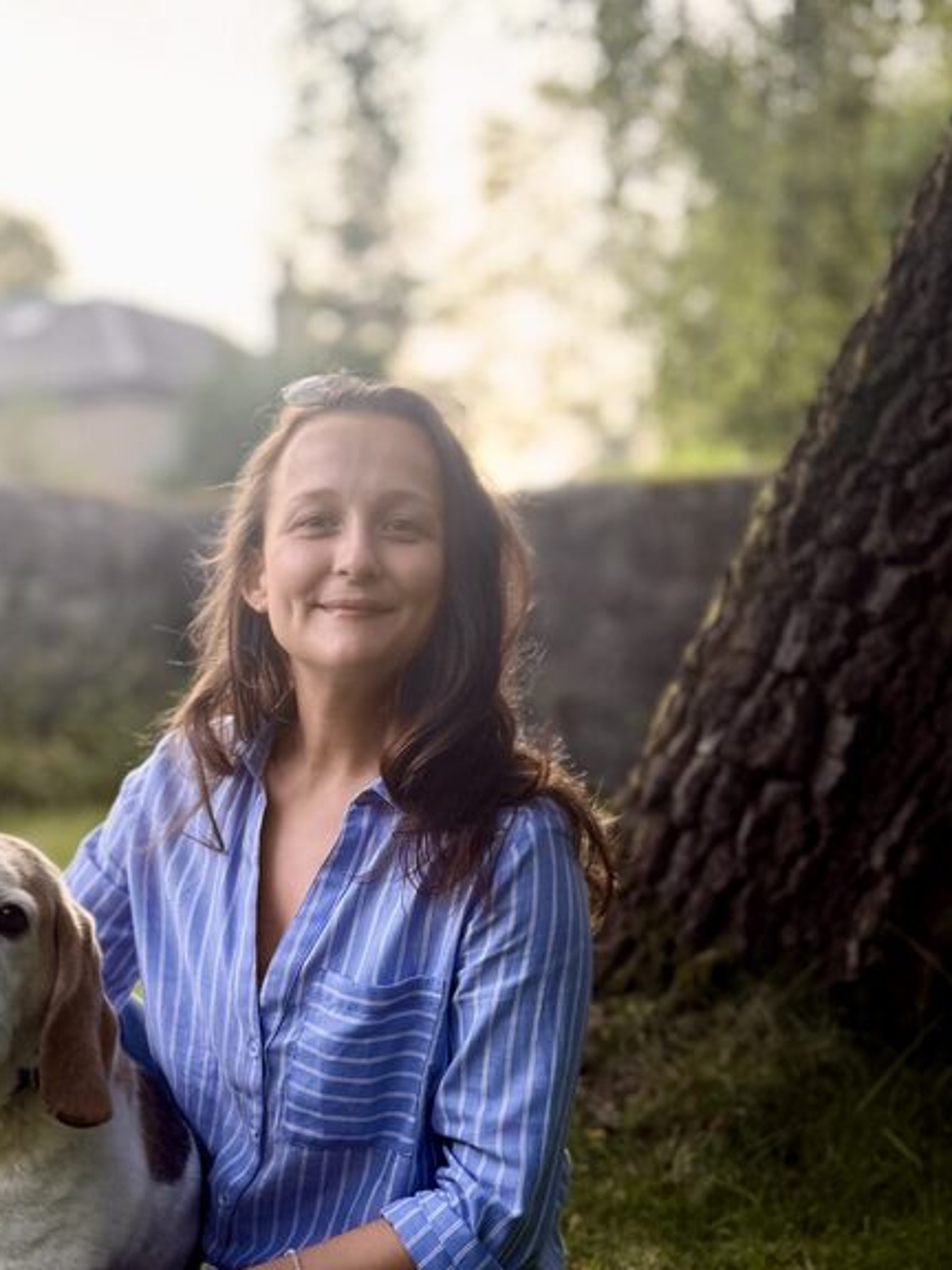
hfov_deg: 28.5
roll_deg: +0.2
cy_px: 900
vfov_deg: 37.5
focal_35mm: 50
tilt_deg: -7.3
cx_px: 205
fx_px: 1833
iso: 80
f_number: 1.78
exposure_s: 1/206
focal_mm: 6.76
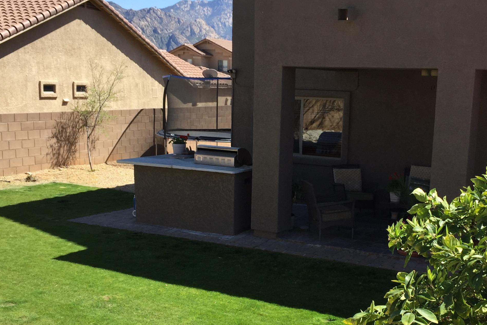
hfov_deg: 41.0
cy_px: 215
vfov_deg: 27.9
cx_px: 287
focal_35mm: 48
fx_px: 649
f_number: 2.2
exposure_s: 1/1130
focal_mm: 4.15
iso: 32
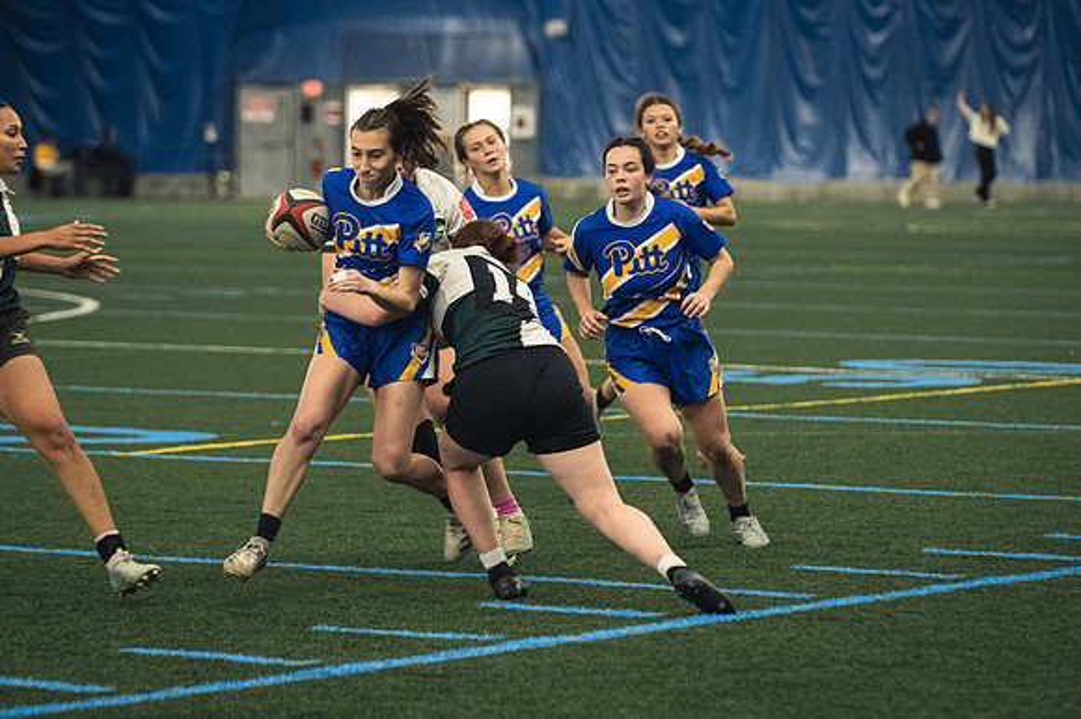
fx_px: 5852
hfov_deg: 10.6
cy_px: 360
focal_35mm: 195
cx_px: 540
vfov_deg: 7.0
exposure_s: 1/500
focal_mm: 130
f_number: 2.8
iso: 6400
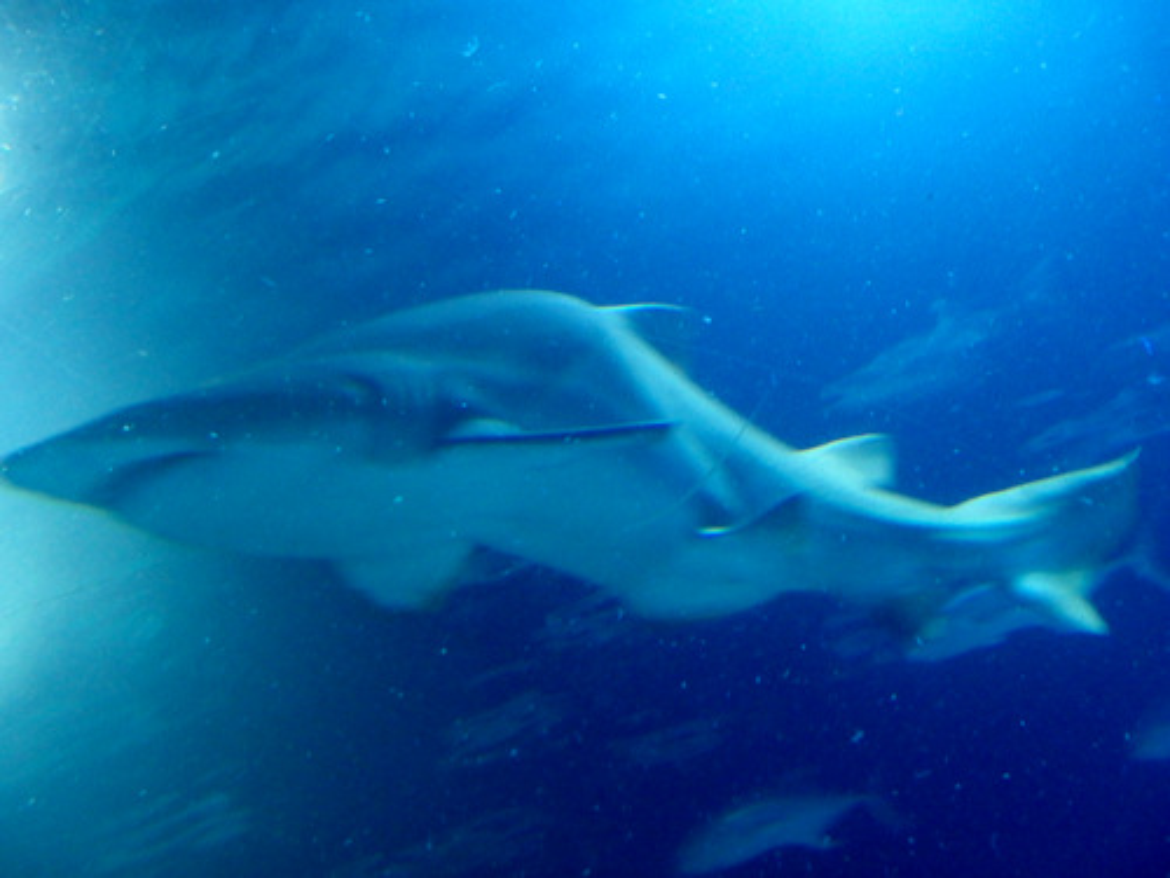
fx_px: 1453
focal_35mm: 43
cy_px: 439
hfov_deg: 43.9
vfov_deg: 33.6
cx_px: 585
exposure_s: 1/10
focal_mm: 7.7
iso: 1000
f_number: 4.8
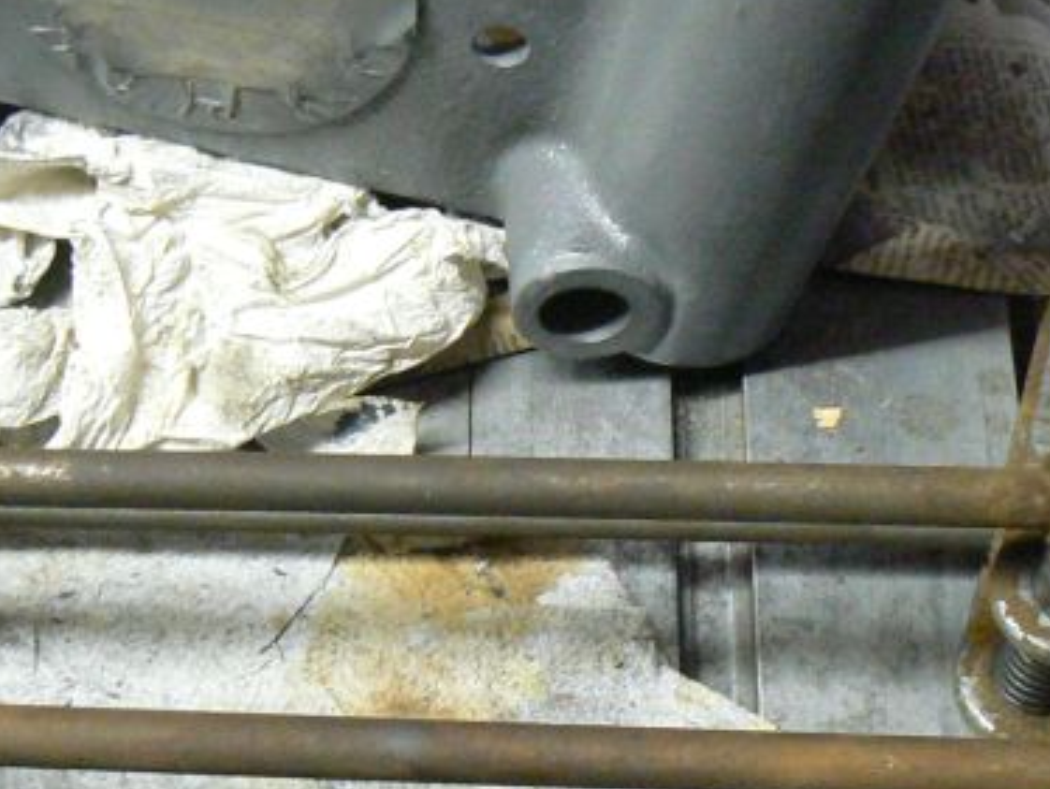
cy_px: 632
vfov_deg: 19.0
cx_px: 331
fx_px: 2337
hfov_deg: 25.2
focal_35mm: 77
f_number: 2.8
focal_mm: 6
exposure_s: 1/13
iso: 400
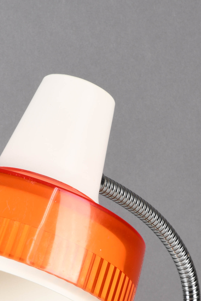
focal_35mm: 251
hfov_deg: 5.5
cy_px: 360
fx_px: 2102
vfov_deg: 8.1
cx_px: 55
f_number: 18
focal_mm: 60
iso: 100
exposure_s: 1/3
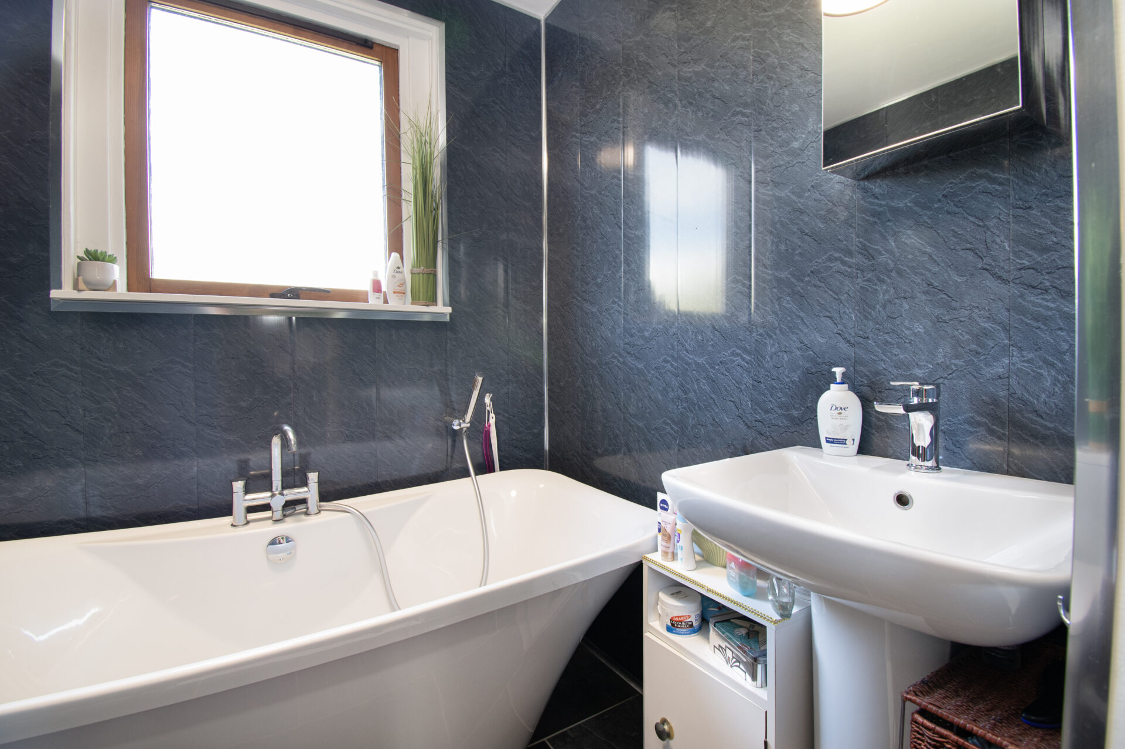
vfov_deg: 77.3
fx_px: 468
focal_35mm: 15
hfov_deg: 100.4
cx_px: 562
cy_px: 374
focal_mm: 10
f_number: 8
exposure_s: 1/4
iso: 320
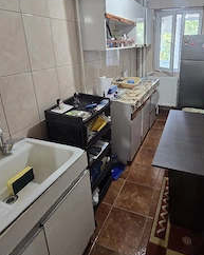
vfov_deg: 76.2
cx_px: 132
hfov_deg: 64.1
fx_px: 159
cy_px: 94
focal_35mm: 21
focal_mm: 2.2
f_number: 2.2
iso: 200
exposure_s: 1/50.3
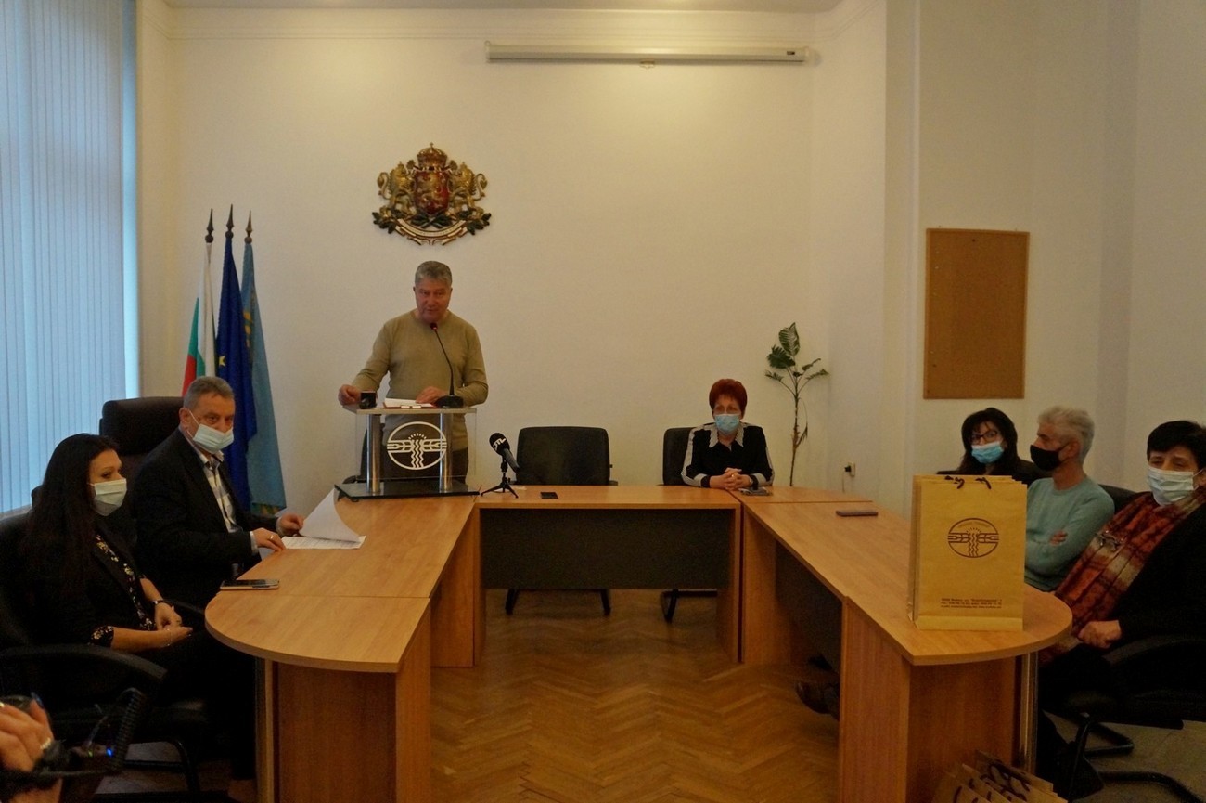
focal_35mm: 30
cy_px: 402
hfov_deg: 62.0
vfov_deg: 43.6
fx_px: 1004
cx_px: 603
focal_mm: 20
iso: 2500
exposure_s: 1/160
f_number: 3.5
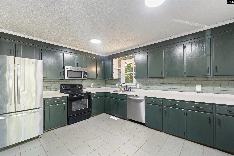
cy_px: 78
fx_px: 91
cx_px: 117
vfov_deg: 81.2
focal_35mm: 14
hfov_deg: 104.3
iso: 250
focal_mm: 14
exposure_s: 1
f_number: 9
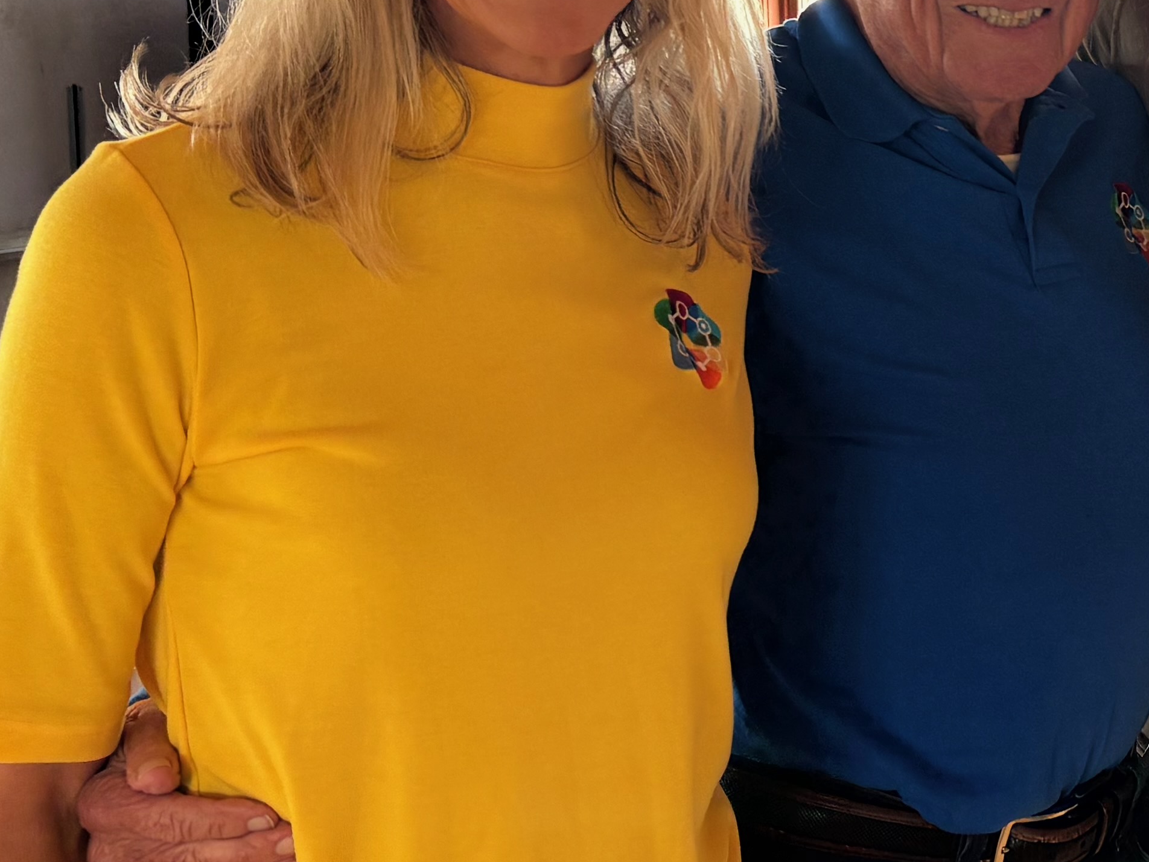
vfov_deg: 18.8
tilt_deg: -7.3
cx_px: 1217
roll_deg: +0.7
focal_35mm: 78
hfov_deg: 23.7
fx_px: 2589
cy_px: 222
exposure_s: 1/122
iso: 32
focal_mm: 5.96
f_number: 1.6
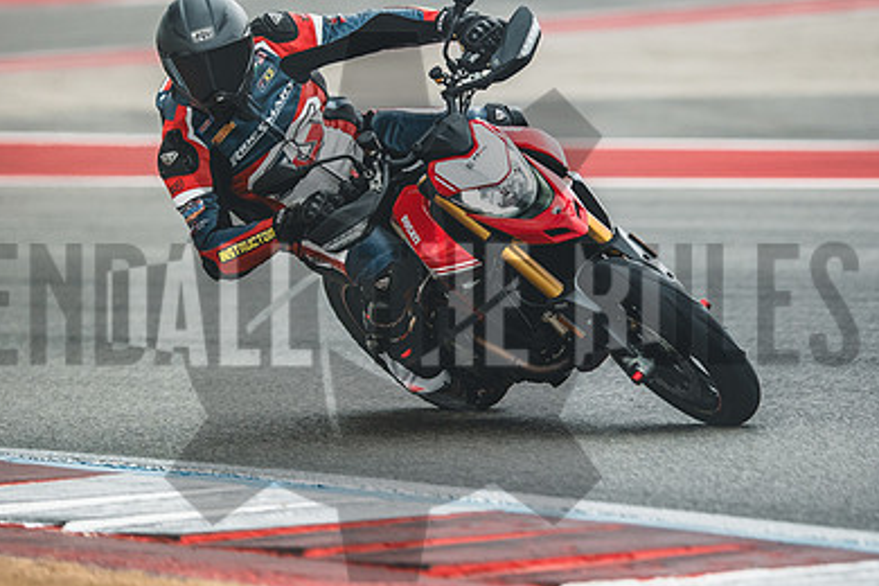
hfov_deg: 4.6
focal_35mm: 446
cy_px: 308
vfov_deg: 3.1
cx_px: 383
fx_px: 10889
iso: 1000
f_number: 2
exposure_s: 1/3200
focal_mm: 200
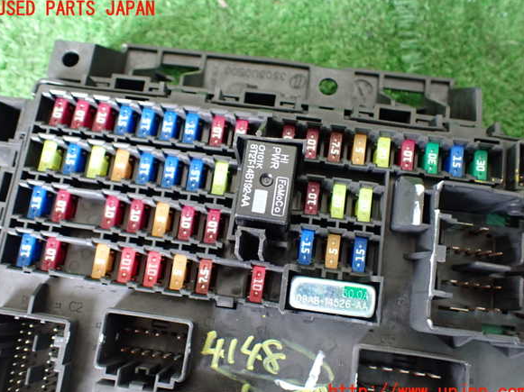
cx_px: 262
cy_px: 201
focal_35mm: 31
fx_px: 469
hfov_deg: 58.4
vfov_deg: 45.4
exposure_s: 1/80
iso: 800
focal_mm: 5.4
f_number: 2.3
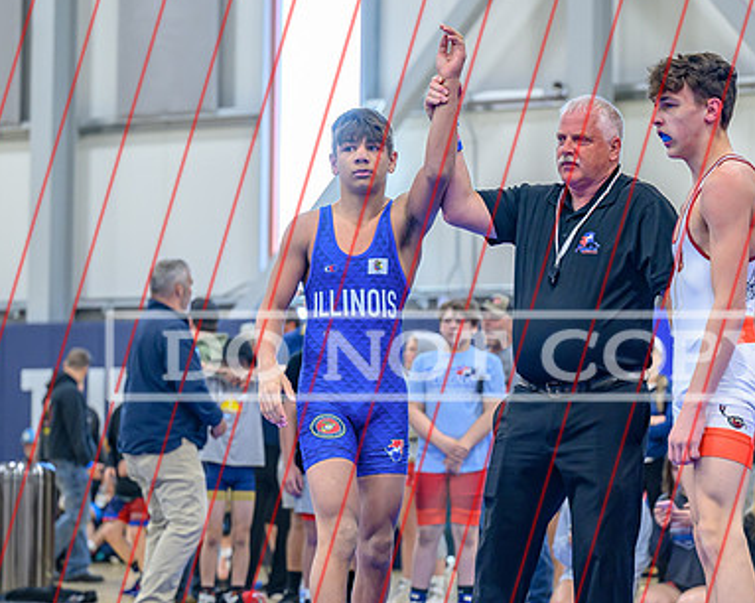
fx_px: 3015
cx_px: 385
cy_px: 348
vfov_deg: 11.4
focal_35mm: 135
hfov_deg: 14.3
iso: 2000
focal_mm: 82
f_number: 2.8
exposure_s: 1/640
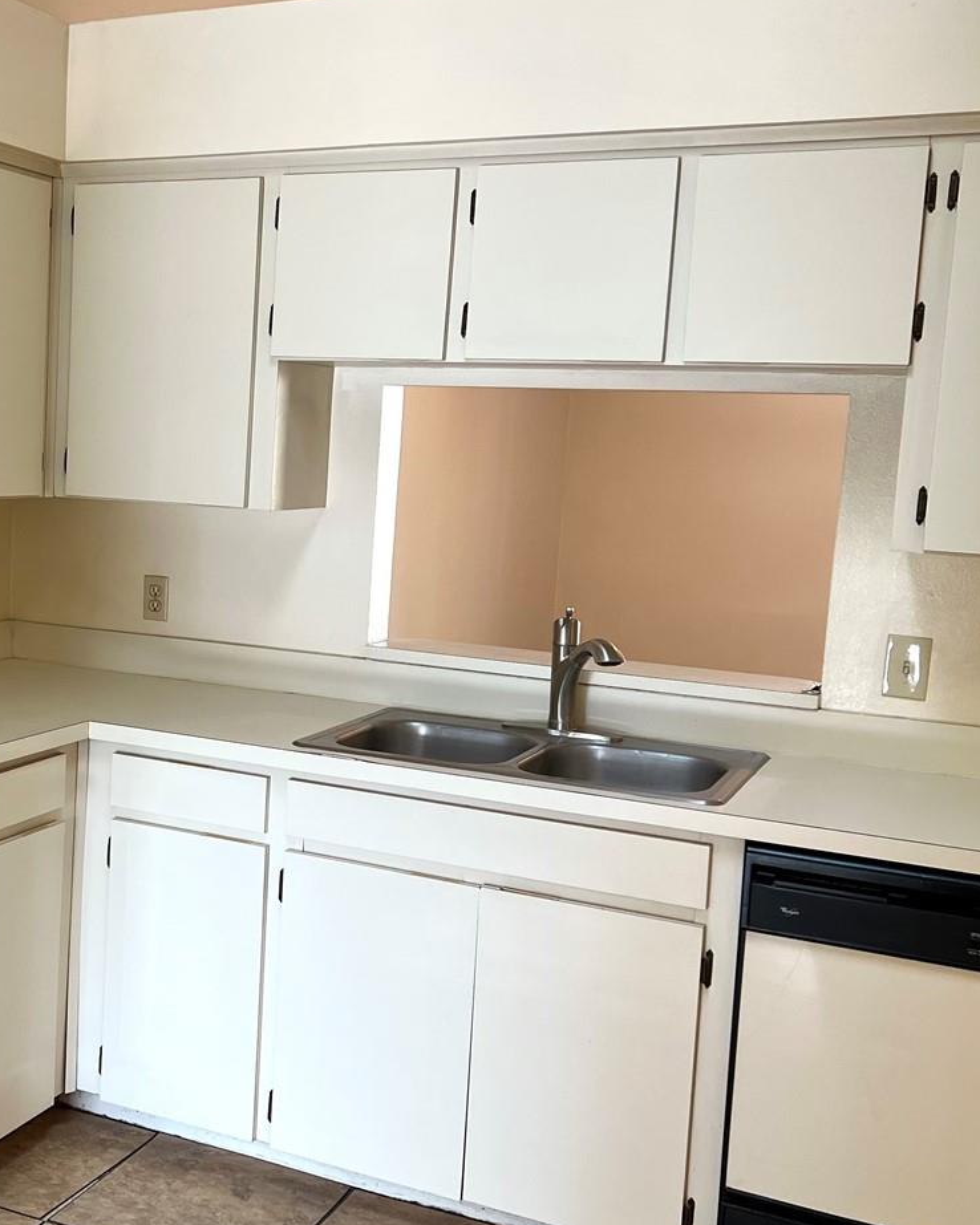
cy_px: 591
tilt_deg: -6.8
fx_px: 1596
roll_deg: -2.3
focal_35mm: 44
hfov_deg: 32.9
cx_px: 155
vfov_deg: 42.0
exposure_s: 1/120
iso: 100
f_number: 1.5
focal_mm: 5.7
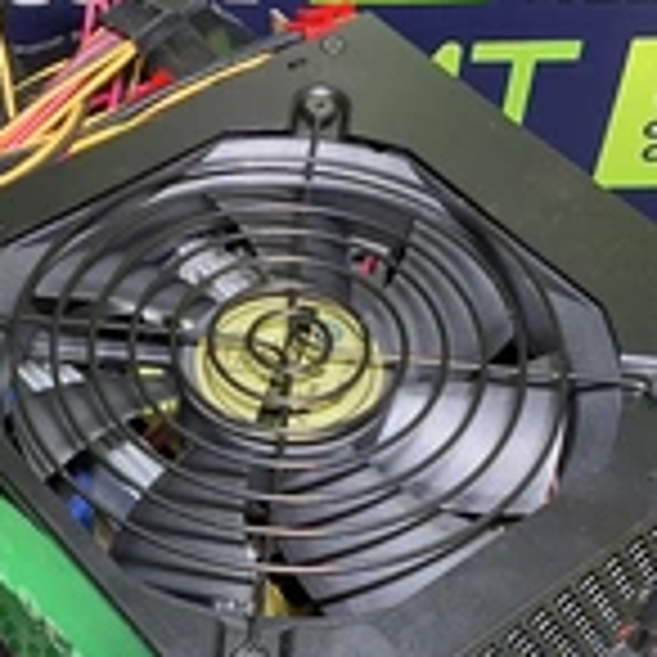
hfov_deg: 25.3
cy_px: 500
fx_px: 1460
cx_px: 234
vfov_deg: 25.0
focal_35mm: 68
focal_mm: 2.91
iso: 100
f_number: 1.9
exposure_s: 1/40
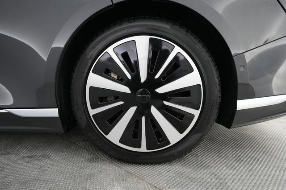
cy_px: 95
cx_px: 143
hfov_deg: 73.8
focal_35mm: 24
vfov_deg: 53.1
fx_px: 191
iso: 4000
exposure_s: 1/160
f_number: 2.8
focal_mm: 24
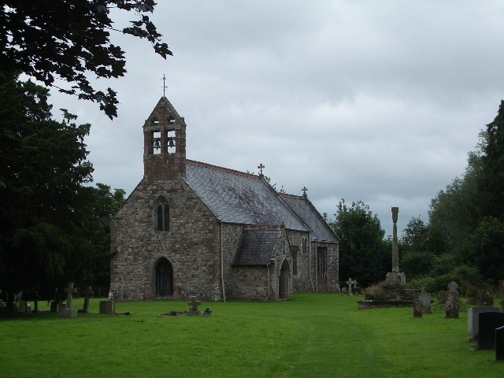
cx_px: 252
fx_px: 1077
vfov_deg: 19.9
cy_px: 189
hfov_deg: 26.3
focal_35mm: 74
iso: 100
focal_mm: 12.2
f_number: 3.9
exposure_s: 1/100
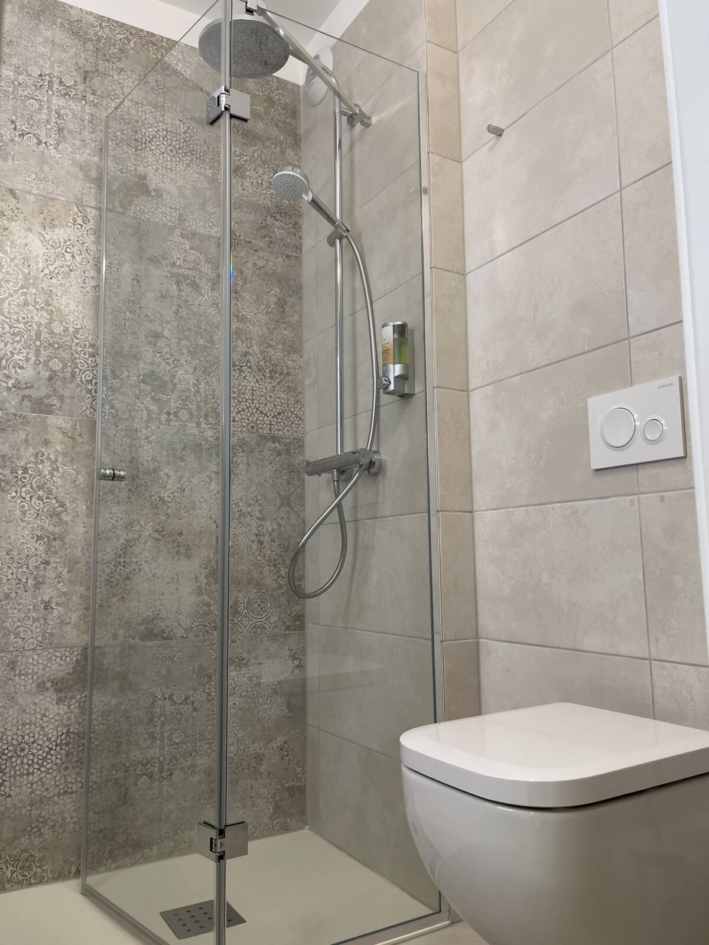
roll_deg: +0.4
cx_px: 354
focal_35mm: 25
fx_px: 683
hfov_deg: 54.9
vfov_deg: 69.4
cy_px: 472
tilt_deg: +8.0
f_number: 1.6
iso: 125
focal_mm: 5.1
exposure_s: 1/100
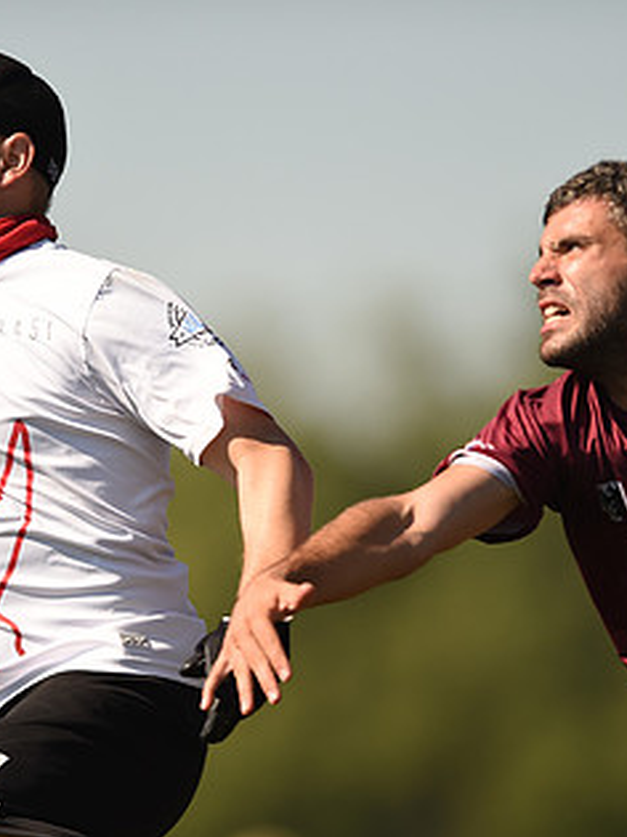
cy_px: 482
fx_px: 17086
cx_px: 268
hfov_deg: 2.1
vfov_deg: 2.8
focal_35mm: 707
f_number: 3.2
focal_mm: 400
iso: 100
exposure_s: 1/2000
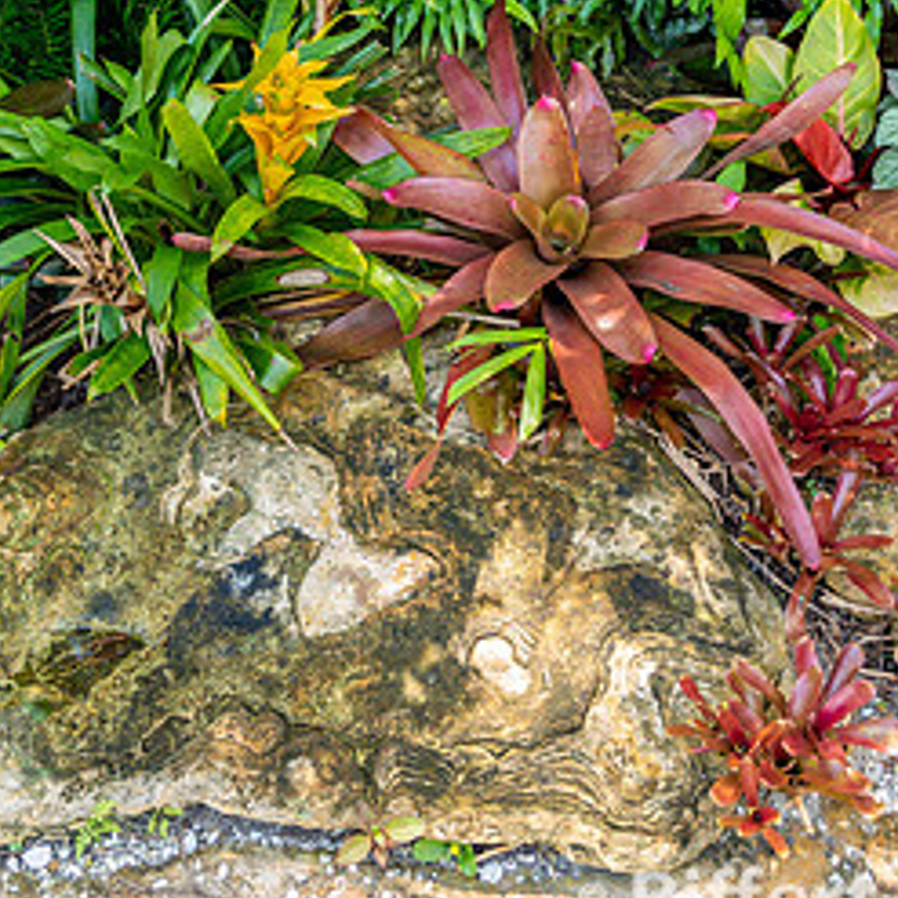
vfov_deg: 34.8
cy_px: 260
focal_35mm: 48
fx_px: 1409
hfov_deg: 35.2
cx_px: 334
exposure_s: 1/80
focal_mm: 24
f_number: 2.8
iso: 100
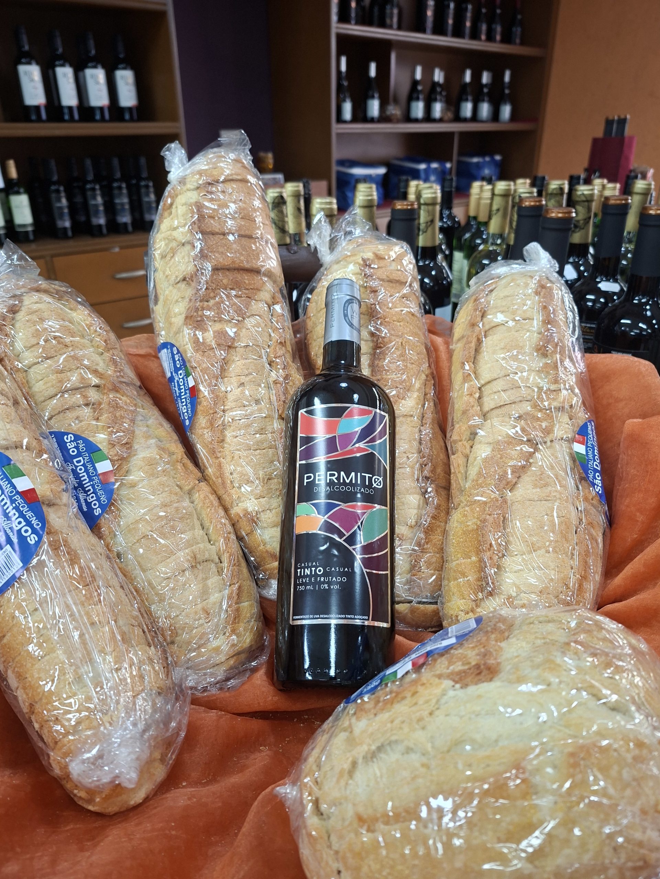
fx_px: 585
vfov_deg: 73.9
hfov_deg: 58.9
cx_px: 330
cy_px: 440
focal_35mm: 23
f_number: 1.8
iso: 250
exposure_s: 1/40
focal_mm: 5.54
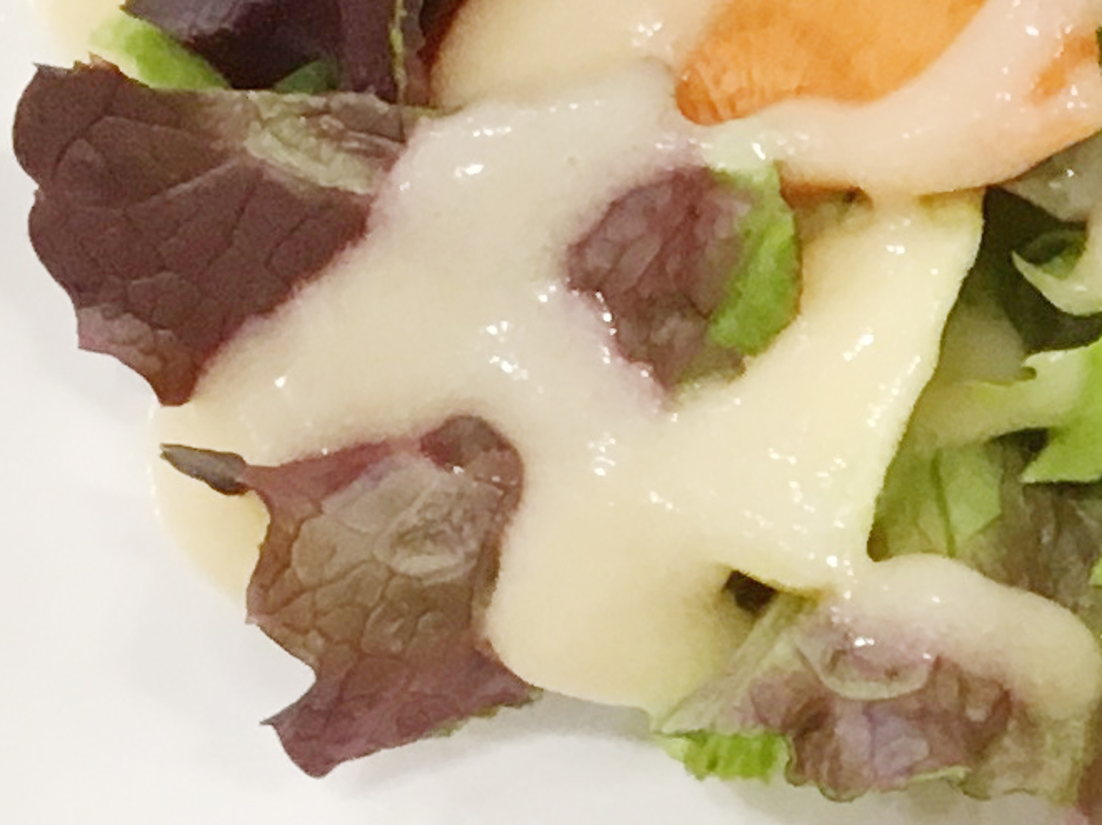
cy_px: 1008
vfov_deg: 8.3
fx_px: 5632
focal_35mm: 177
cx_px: 2124
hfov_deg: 10.4
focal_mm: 4.15
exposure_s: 1/30
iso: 64
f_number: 2.2
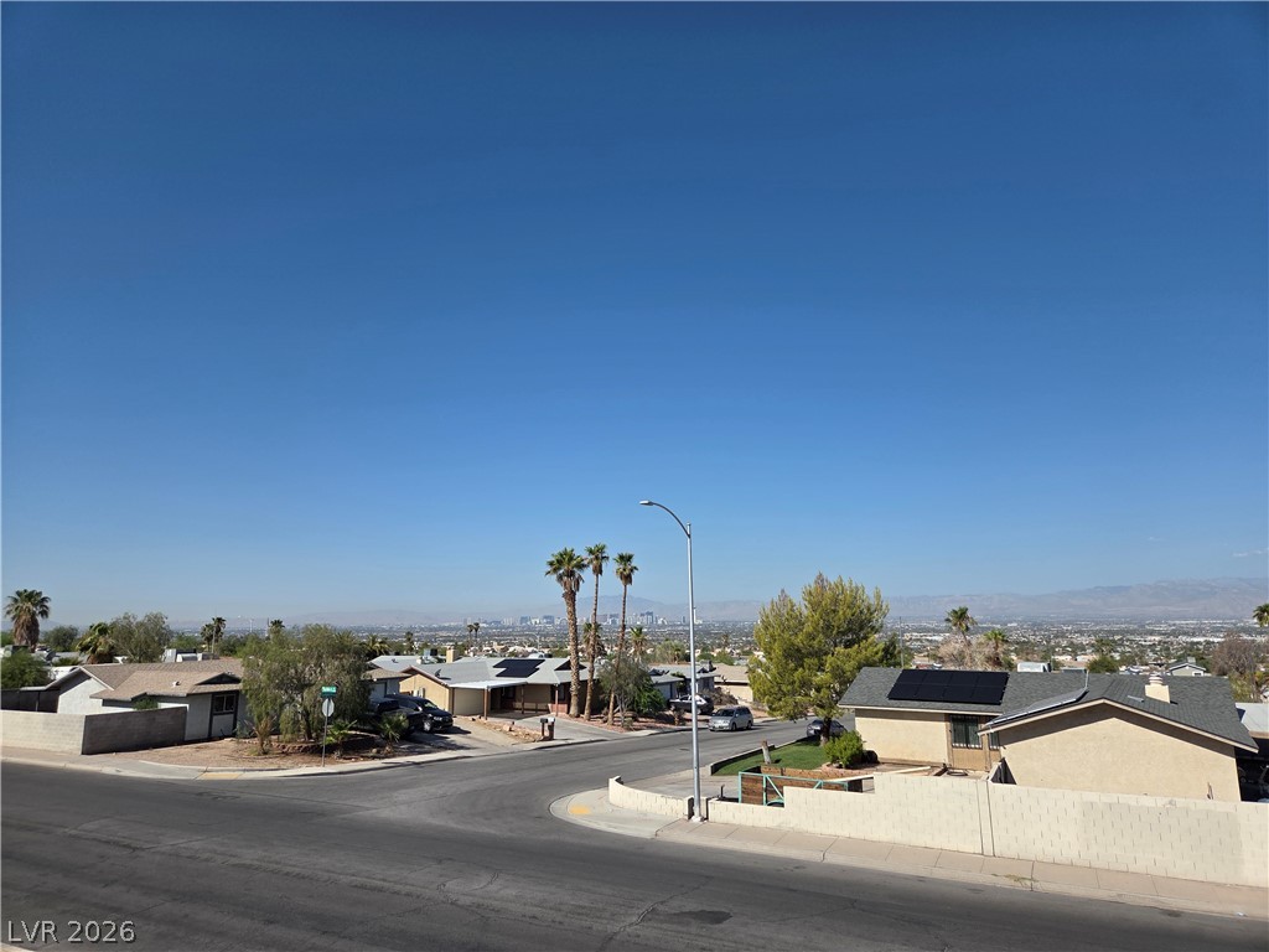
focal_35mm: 23
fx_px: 843
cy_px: 476
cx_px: 634
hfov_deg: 73.9
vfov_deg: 58.9
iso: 80
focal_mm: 5.4
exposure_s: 1/7891
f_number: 1.8
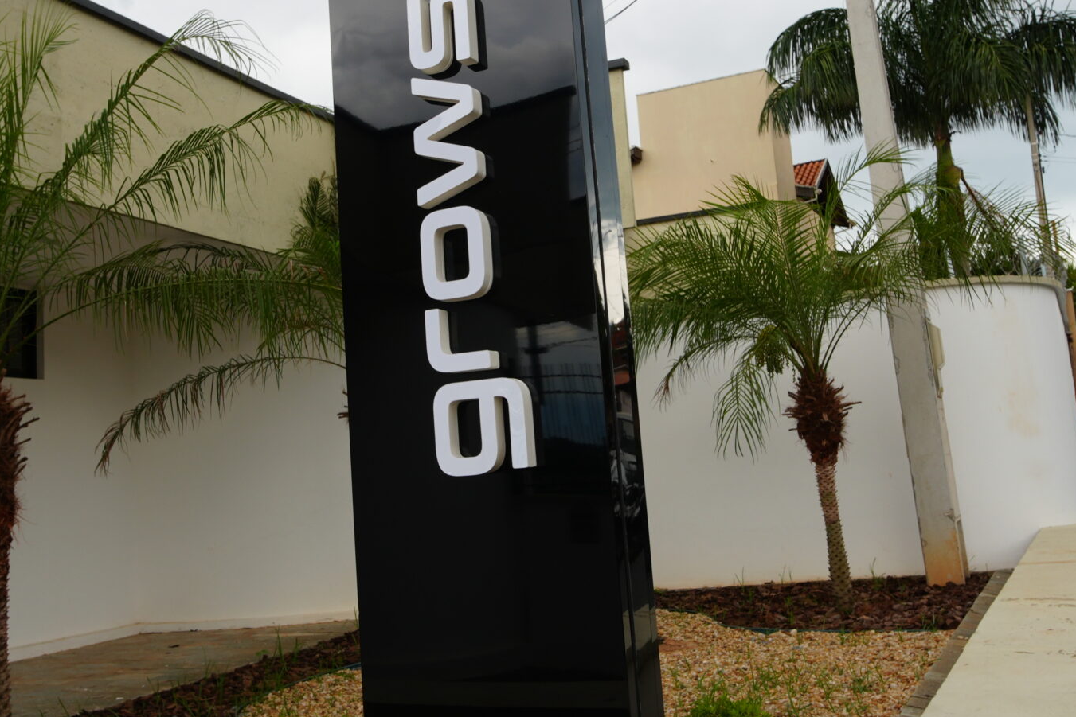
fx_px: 1104
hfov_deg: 51.9
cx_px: 495
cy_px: 316
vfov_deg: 36.0
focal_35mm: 37
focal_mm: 13
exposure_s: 1/100
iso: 100
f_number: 6.3
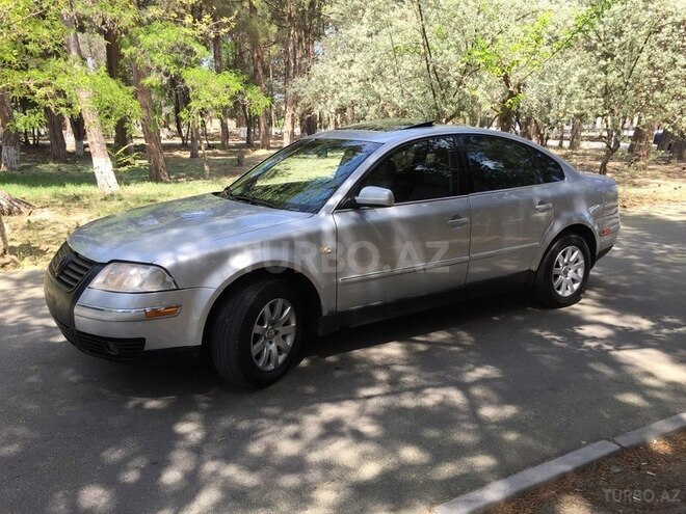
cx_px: 343
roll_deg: +0.3
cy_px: 257
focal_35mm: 29
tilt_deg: -14.2
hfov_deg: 61.7
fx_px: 575
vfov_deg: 48.2
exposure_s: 1/444
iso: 32
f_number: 2.2
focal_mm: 4.15
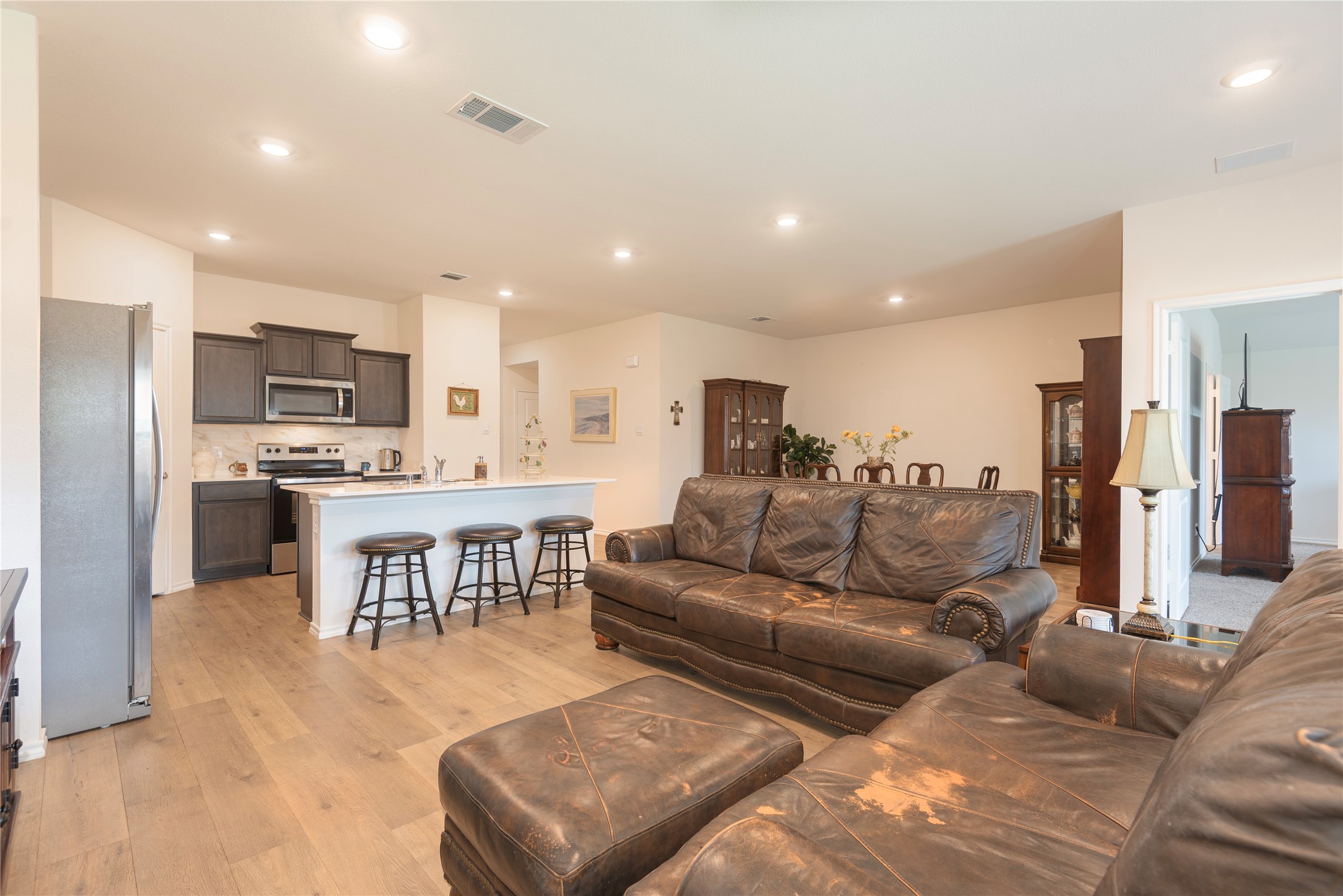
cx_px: 672
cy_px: 448
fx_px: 597
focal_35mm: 16
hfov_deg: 96.7
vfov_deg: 73.8
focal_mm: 16
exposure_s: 1
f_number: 7.1
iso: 100
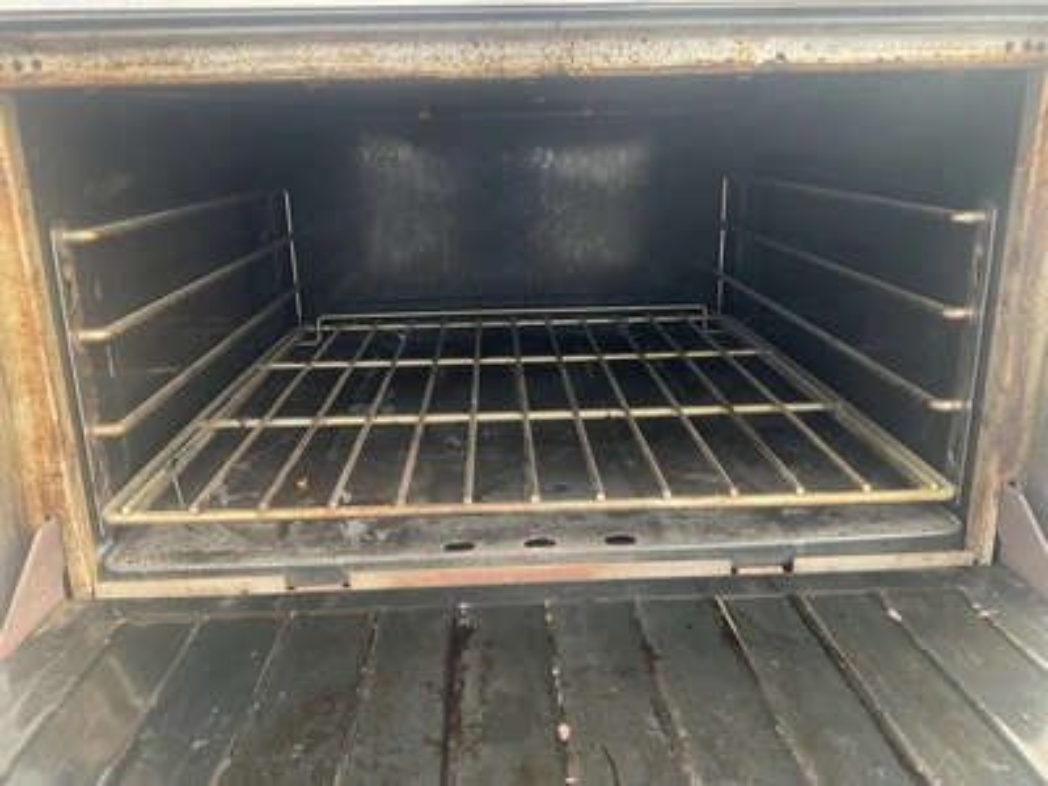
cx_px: 524
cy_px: 393
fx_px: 878
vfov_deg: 48.2
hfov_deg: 61.7
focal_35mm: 29
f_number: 1.8
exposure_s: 1/122
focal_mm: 3
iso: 40
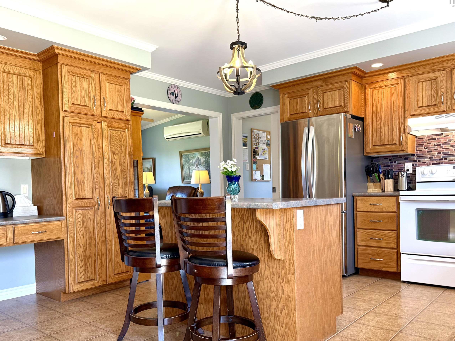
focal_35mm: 29
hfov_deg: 61.5
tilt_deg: -0.8
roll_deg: +1.8
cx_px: 205
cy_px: 197
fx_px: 381
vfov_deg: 48.0
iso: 160
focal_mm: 6.76
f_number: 1.78
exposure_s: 1/124
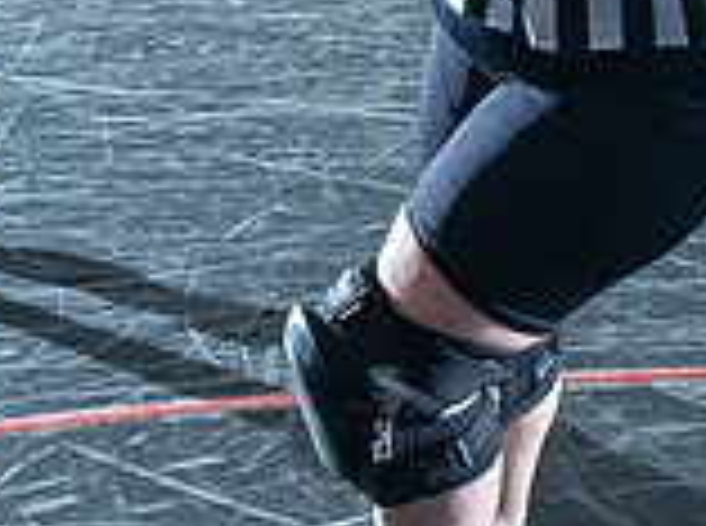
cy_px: -245
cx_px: -58
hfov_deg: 11.4
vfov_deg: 8.5
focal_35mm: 171
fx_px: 3480
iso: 800
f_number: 7.1
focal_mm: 48
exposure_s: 1/160
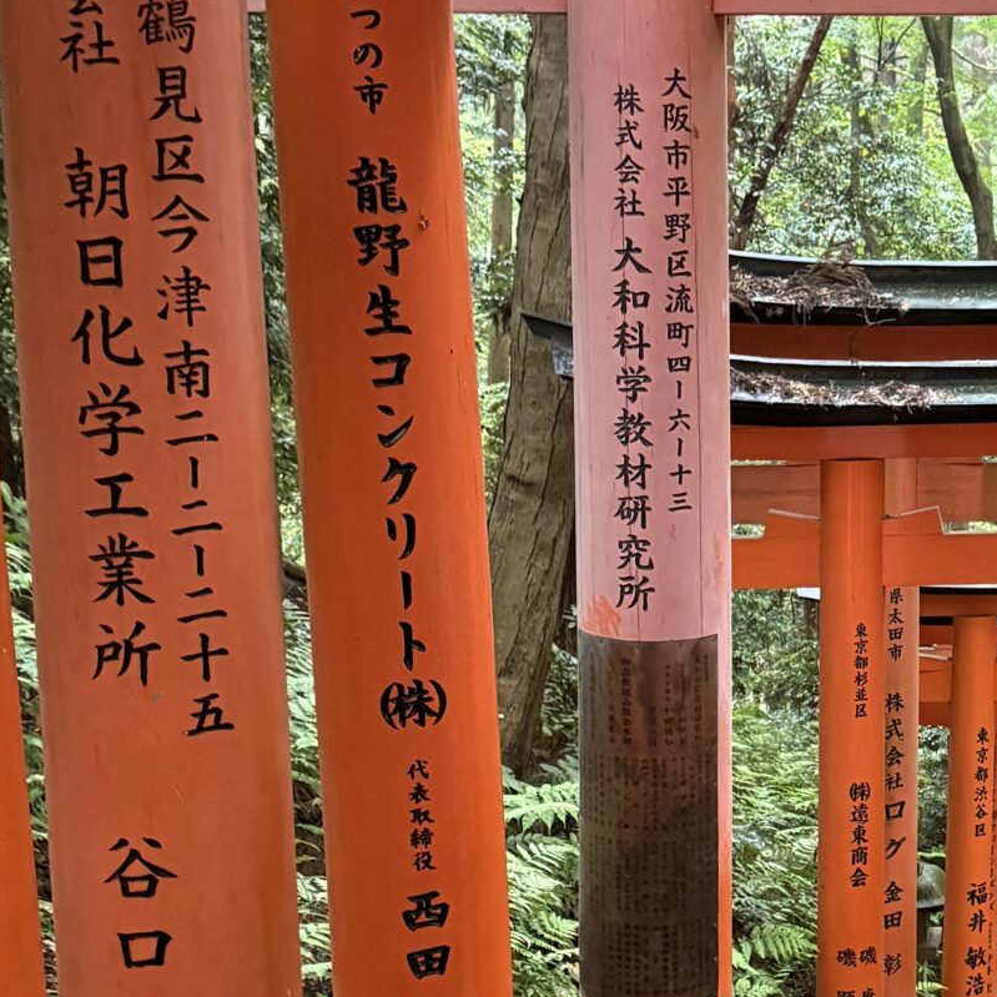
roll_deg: +1.5
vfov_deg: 25.1
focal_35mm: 68
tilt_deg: -14.3
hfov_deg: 24.1
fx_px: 2216
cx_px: 1016
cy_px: 734
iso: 800
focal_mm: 6.76
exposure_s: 1/40
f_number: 1.78
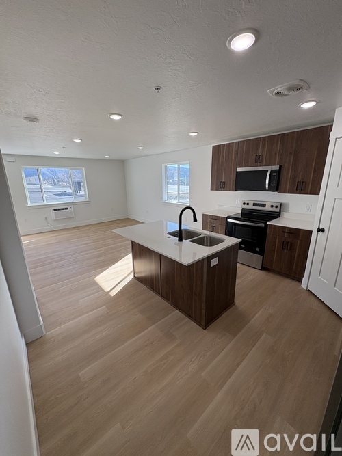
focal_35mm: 14
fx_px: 184
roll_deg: +1.6
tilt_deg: -14.5
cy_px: 228
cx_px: 171
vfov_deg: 102.1
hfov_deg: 85.7
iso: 64
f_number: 2.2
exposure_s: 1/266
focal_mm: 2.22
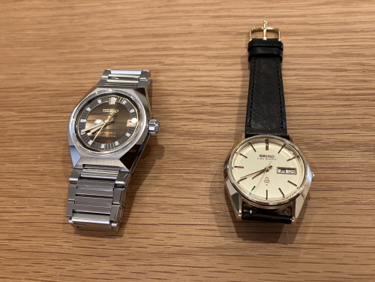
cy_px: 141
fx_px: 303
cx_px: 188
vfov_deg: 49.7
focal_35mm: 28
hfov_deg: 63.4
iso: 80
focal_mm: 3.99
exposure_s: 1/60
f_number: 1.8
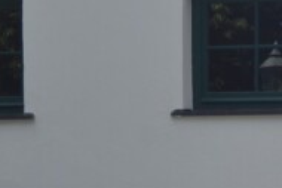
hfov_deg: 10.3
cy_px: 343
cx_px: 496
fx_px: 1474
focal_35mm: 188
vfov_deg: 7.1
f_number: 8
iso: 100
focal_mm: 34
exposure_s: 1/250
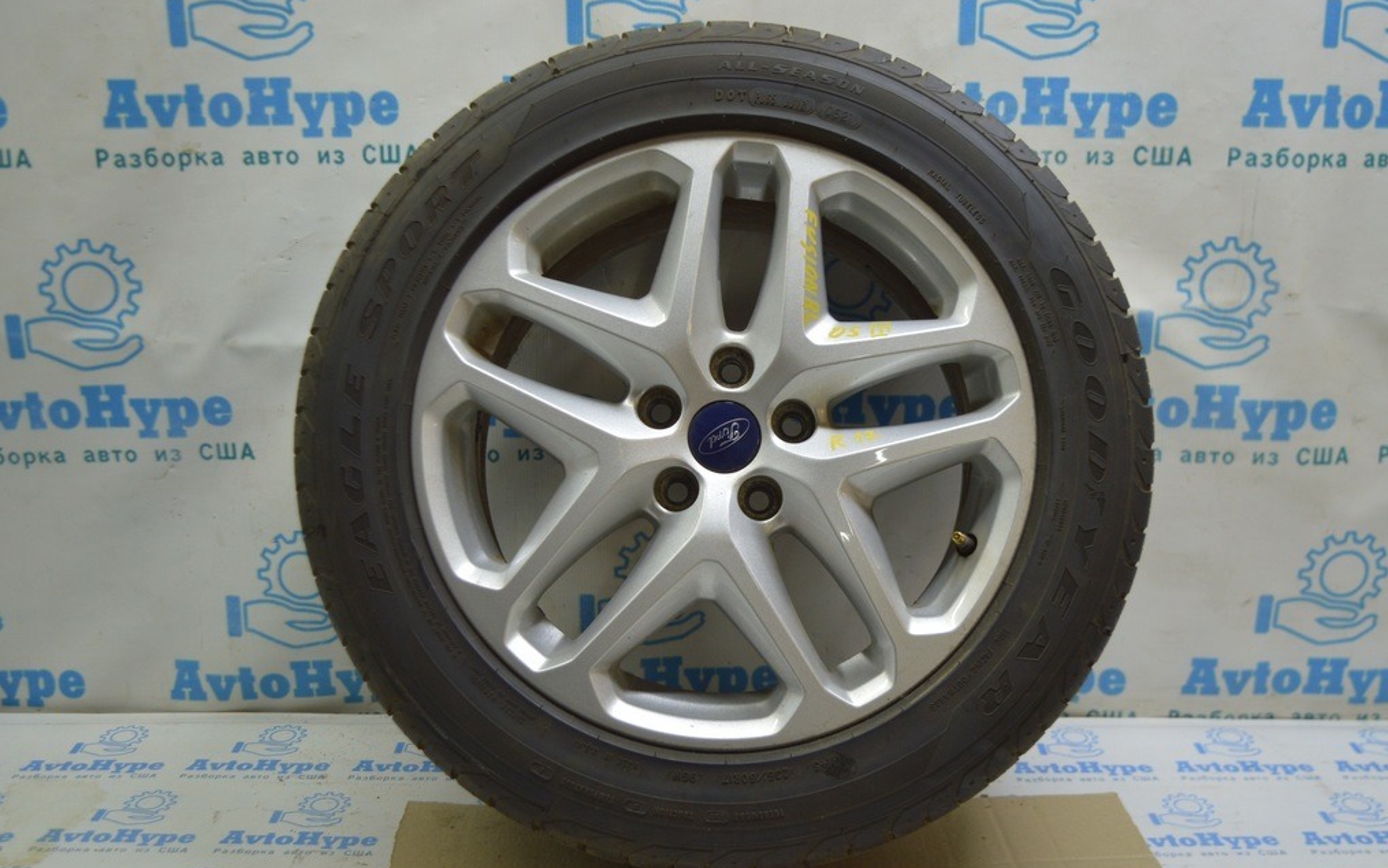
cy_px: 463
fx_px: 1457
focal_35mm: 39
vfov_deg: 33.2
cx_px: 699
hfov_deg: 50.9
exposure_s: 1/60
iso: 400
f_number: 4
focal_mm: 25
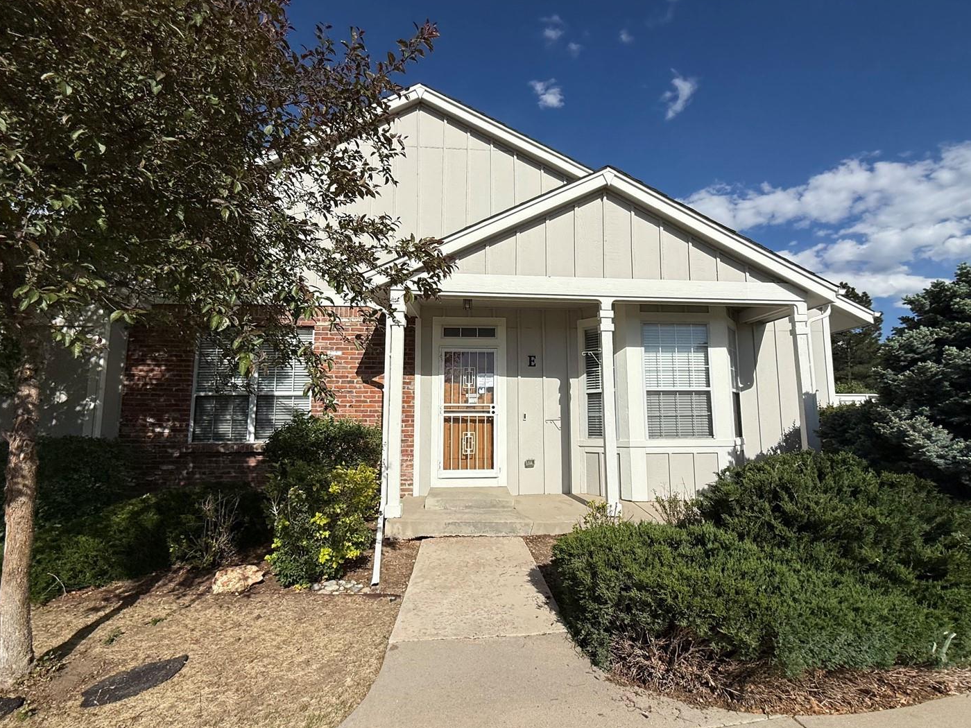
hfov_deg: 94.5
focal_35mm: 16
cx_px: 501
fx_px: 449
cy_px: 376
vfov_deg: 78.1
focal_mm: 2.22
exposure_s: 1/6173
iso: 50
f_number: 2.2
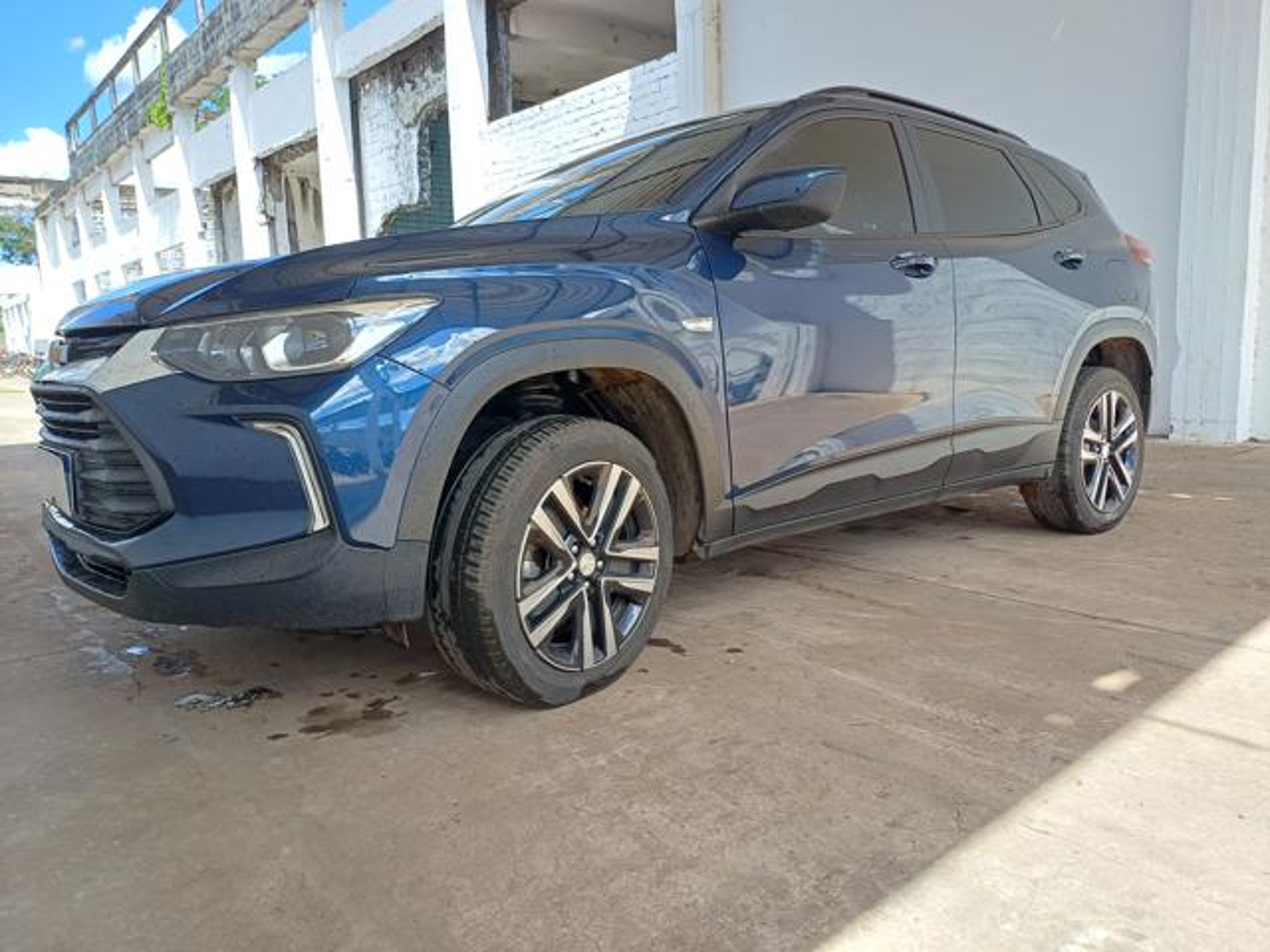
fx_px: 917
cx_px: 635
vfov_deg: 54.9
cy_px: 476
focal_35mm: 25
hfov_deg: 69.4
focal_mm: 4.65
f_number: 1.8
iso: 50
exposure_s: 1/156
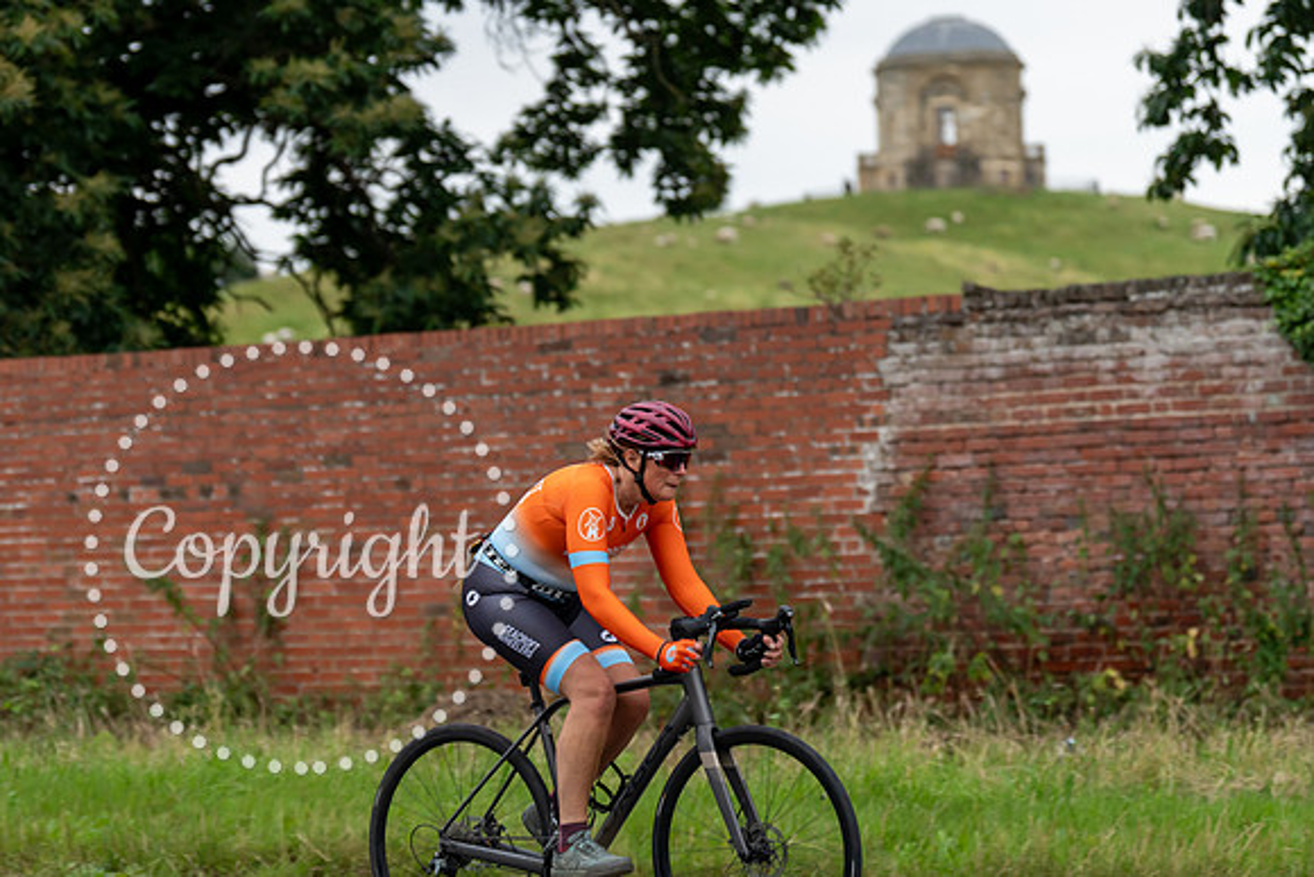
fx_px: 4161
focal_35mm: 114
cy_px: 345
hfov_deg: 17.9
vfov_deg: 12.0
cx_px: 517
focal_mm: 94
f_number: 2.8
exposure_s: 1/800
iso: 1000
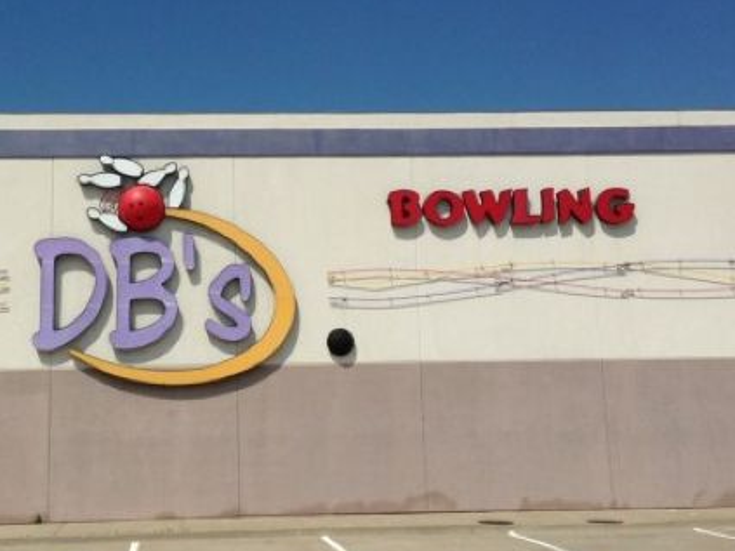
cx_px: 243
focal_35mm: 52
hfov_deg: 36.4
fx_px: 1104
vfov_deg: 28.0
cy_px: 250
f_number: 2.4
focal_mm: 4.13
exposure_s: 1/4525
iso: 50
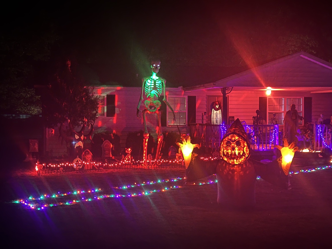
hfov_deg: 39.7
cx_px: 166
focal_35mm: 48
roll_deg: +0.0
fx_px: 460
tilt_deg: -1.3
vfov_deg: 30.3
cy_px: 124
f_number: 1.78
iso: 320
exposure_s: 1/2
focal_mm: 6.86
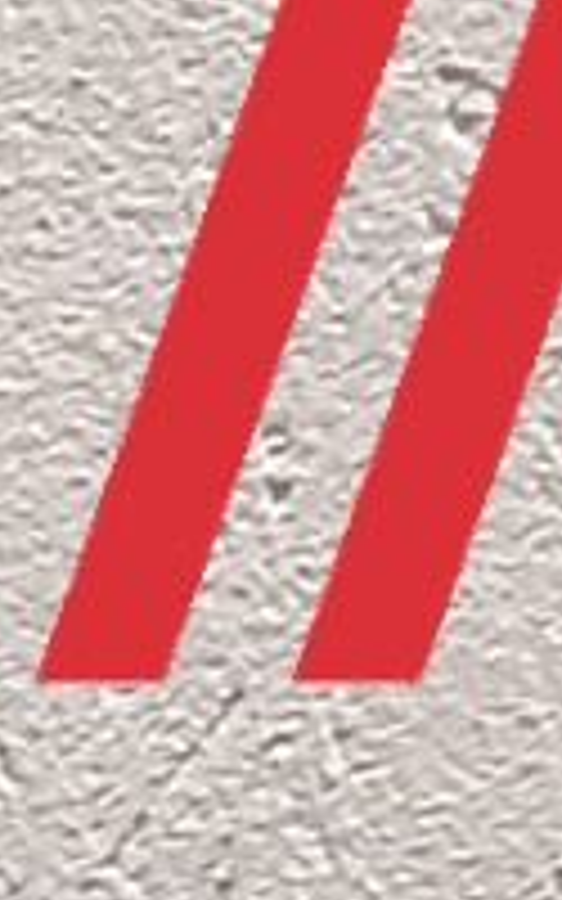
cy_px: 3380
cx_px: -1807
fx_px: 6911
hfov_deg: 4.3
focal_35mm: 282
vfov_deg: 6.3
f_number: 1.7
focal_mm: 3.93
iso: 250
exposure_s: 1/33
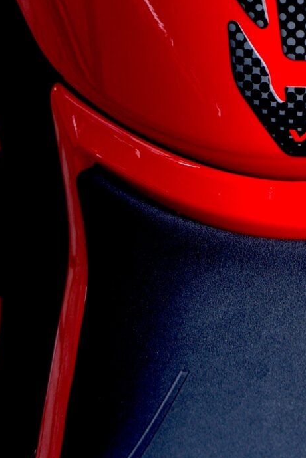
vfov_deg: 11.4
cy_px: -289
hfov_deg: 8.0
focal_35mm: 171
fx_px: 2178
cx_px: 349
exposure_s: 1/80
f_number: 5
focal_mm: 46
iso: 200
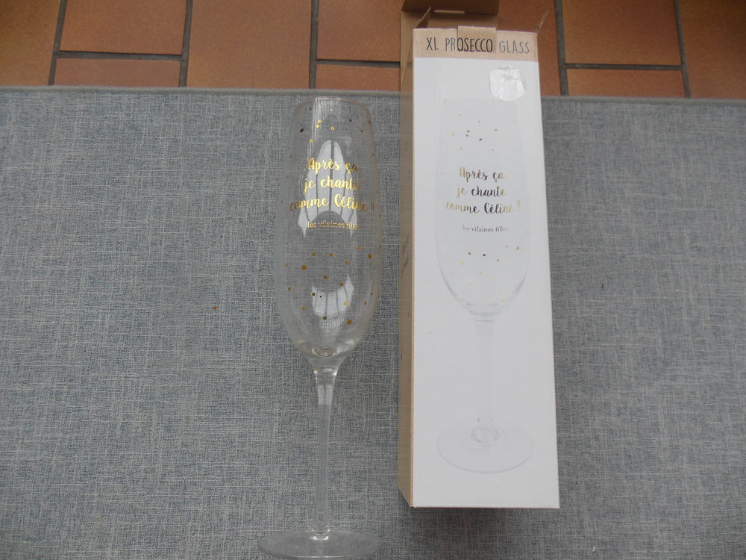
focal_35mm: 25
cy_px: 280
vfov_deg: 54.9
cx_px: 373
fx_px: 539
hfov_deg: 69.4
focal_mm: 4.5
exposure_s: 1/40
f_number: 3.2
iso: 125
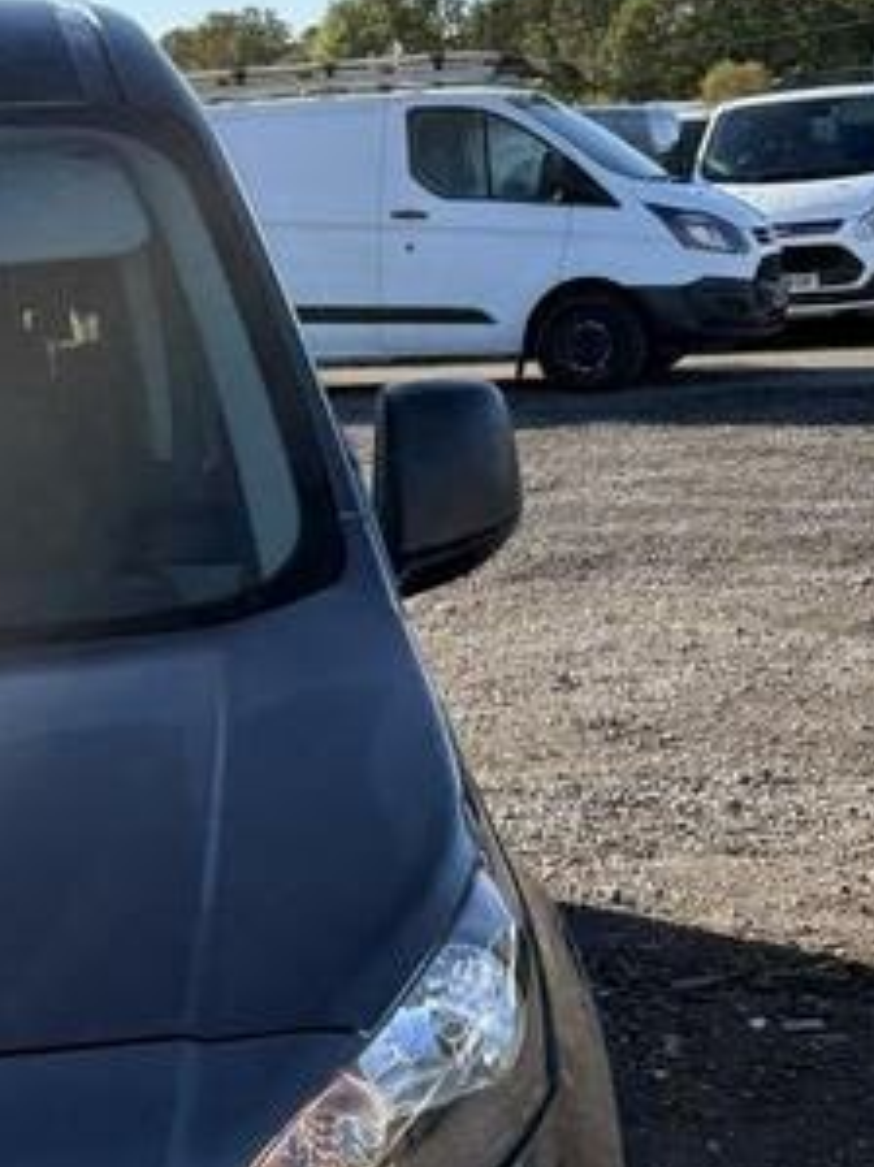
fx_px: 2628
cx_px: -203
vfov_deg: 24.9
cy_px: 757
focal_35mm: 78
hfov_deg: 17.9
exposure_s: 1/2364
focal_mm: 5.96
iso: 50
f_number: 1.6
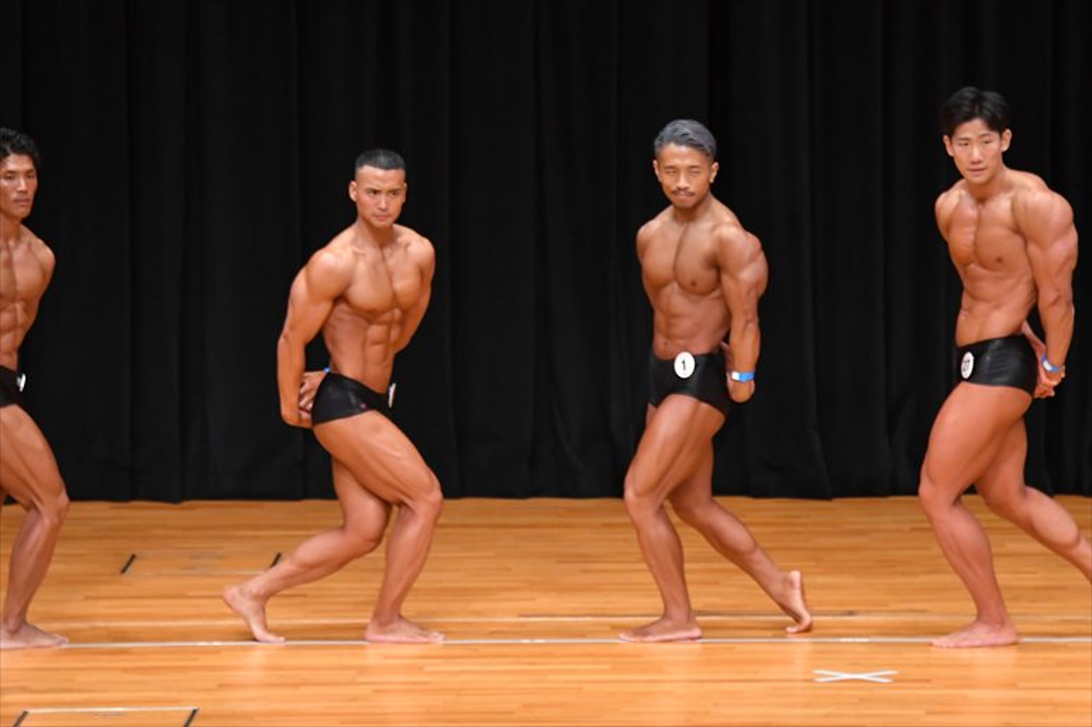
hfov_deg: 8.1
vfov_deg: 5.4
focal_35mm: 255
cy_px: 364
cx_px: 546
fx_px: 7731
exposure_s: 1/400
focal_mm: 170
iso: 4000
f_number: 5.6
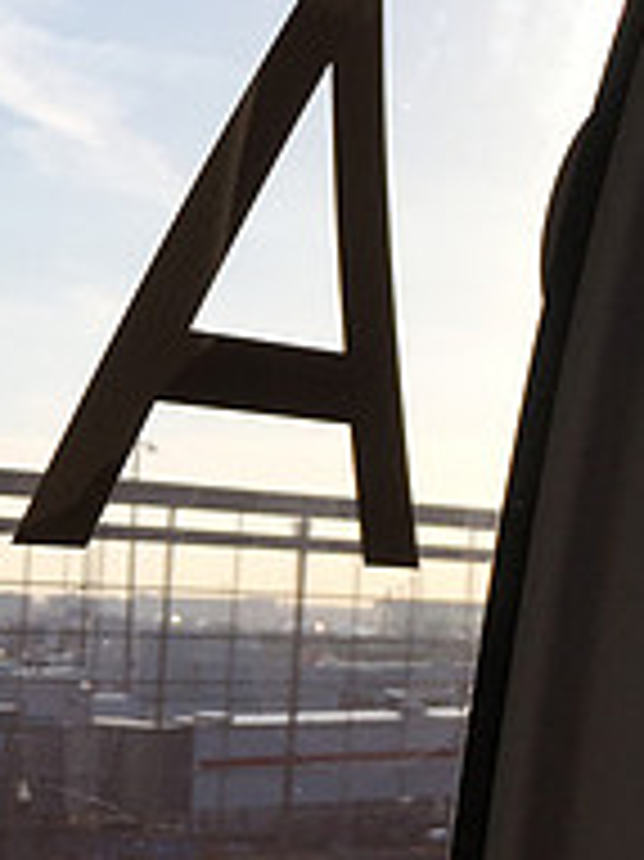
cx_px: -232
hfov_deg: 15.8
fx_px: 2185
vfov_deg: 22.2
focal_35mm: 88
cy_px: 509
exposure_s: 1/694
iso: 32
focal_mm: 4.15
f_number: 2.2
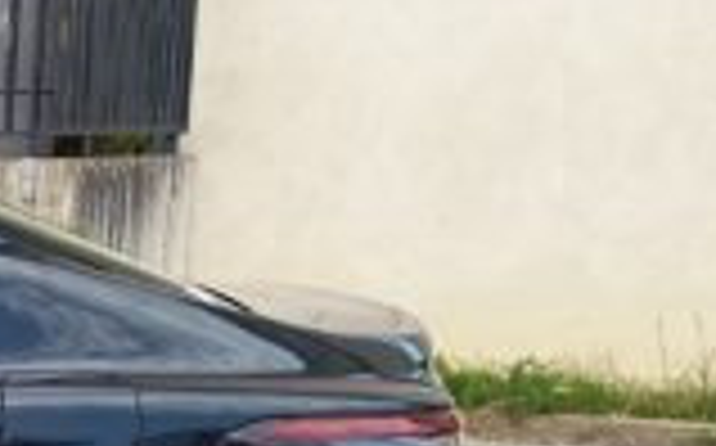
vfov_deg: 10.2
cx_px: -806
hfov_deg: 13.8
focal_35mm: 123
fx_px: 2398
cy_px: 707
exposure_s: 1/131
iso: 50
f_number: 1.7
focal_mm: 5.27
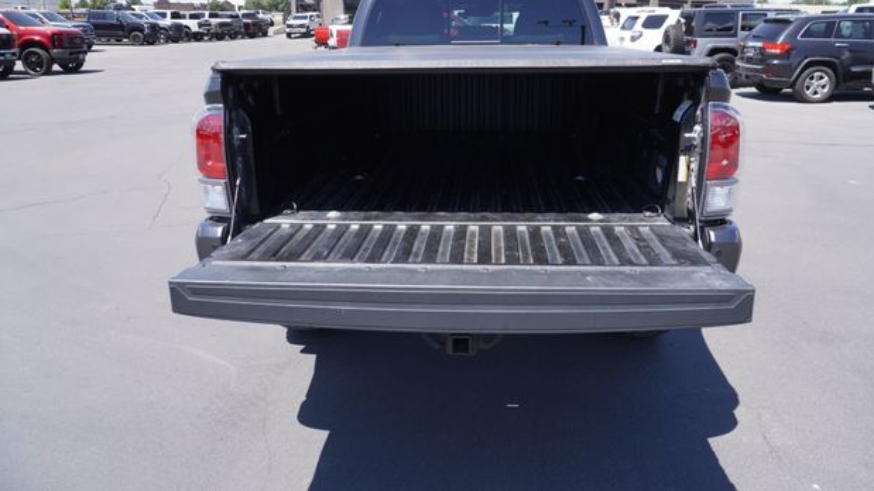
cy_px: 190
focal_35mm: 26
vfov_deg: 44.1
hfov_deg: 71.9
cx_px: 449
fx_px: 602
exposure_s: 1/160
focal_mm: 16
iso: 100
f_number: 6.3
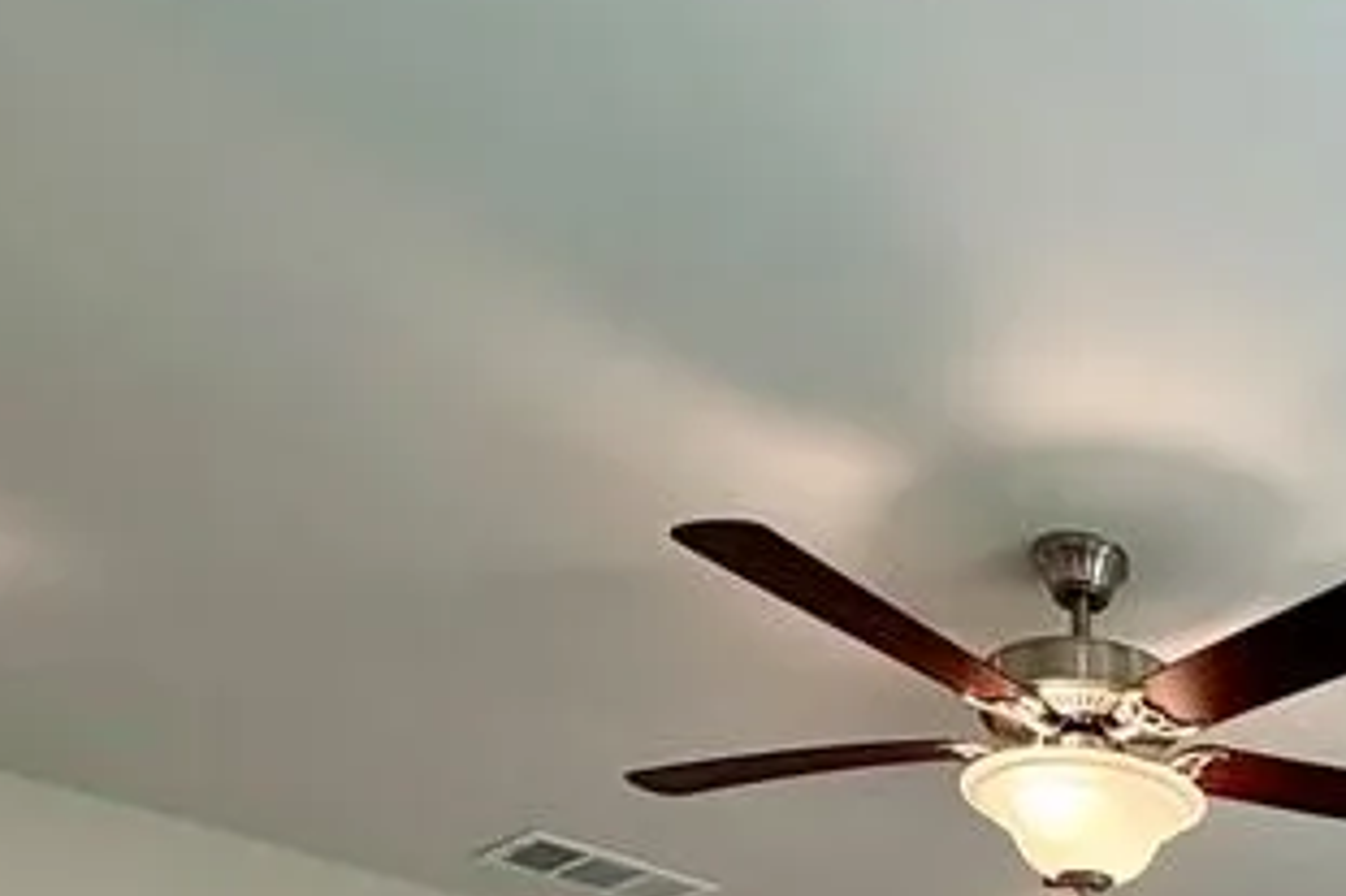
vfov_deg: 20.3
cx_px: 1454
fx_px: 1794
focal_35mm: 48
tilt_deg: -3.4
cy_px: 1597
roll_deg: -0.3
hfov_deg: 35.6
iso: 80
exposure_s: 1/120
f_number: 2.2
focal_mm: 2.22
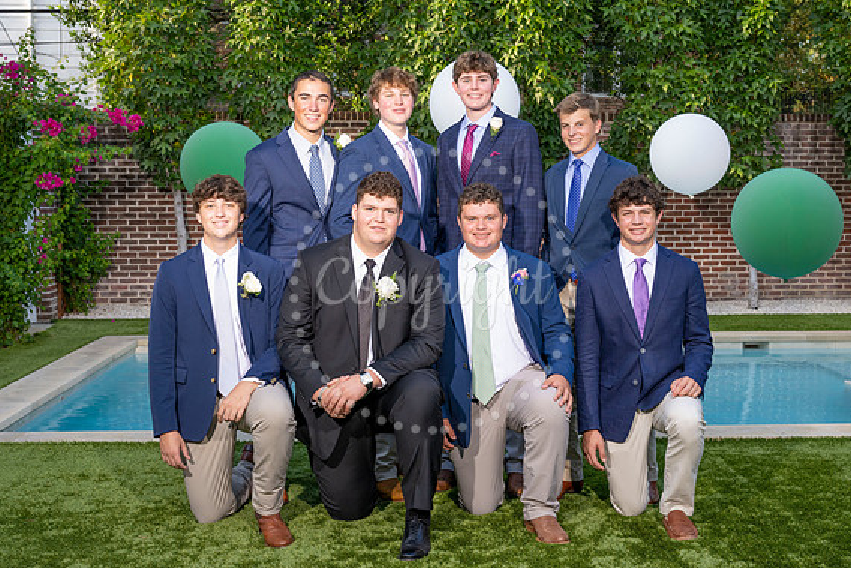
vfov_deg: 25.5
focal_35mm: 53
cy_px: 264
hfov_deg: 37.5
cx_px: 466
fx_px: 1253
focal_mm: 47
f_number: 8
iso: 400
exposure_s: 1/100
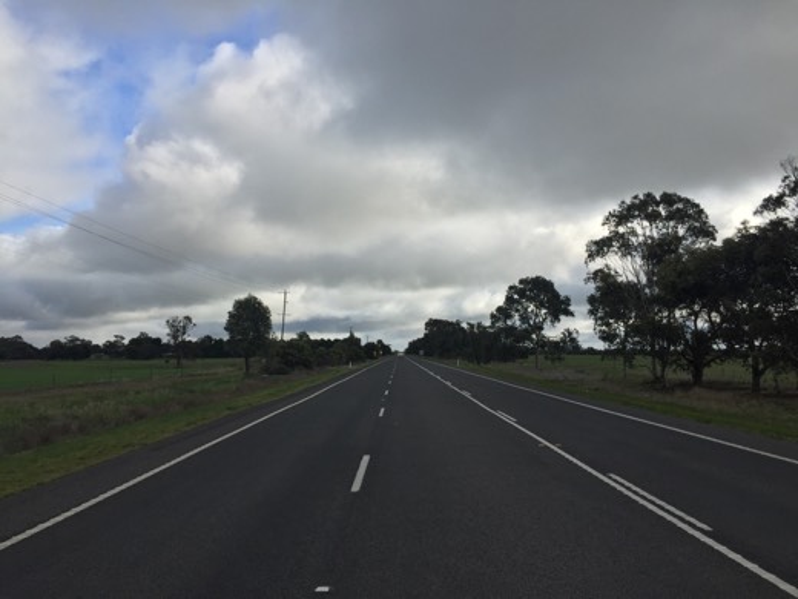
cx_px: 399
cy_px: 300
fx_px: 669
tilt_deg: +5.3
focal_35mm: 29
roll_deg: -0.6
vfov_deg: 48.2
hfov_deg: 61.7
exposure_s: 1/1980
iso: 32
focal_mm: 4.15
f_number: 2.2
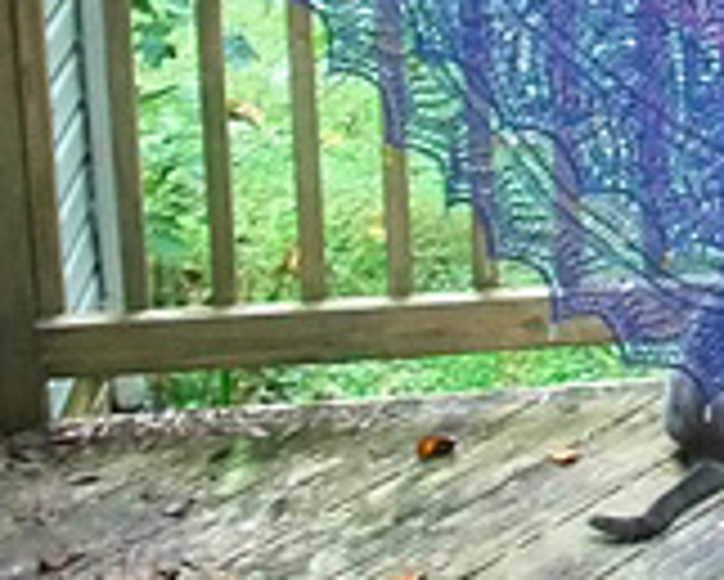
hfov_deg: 17.7
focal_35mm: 97
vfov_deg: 15.1
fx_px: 2080
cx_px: 1079
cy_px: -182
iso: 160
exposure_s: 1/20
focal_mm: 5.7
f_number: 2.8
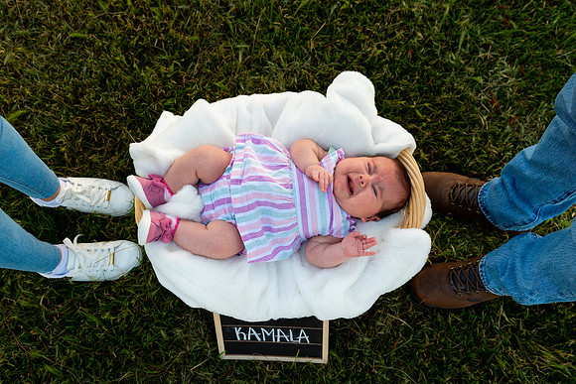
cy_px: 192
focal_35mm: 35
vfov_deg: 37.9
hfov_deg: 54.4
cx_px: 288
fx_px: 560
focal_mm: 35
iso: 200
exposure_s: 1/320
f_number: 5.6
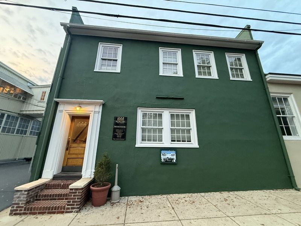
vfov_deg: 85.7
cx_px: 150
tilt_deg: +20.3
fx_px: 122
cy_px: 113
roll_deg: -1.8
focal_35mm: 14
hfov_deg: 102.1
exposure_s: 1/60
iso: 500
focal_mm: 2.22
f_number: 2.2
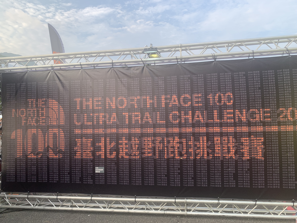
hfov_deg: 67.3
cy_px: 112
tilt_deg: +4.8
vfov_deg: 53.1
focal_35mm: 26
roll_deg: +3.1
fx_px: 223
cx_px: 148
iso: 25
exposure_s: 1/378
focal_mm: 4.25
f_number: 1.8
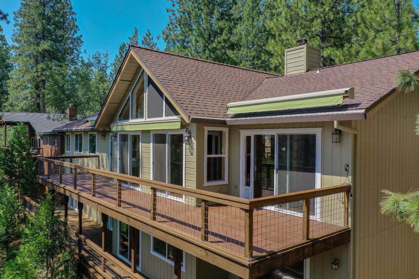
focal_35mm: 28
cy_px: 140
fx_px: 326
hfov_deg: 65.5
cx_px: 210
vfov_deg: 46.4
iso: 100
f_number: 5
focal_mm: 10.26
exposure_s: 1/320
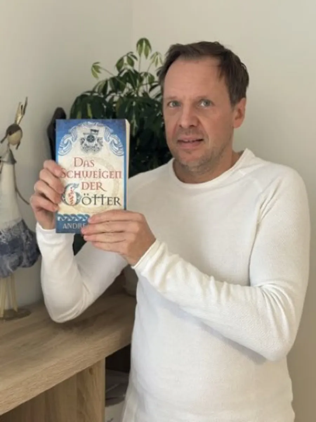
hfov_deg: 30.3
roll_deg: -0.6
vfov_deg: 39.7
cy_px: 211
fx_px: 584
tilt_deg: -3.8
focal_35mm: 48
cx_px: 158
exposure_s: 1/52
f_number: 1.78
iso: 400
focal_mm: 6.86
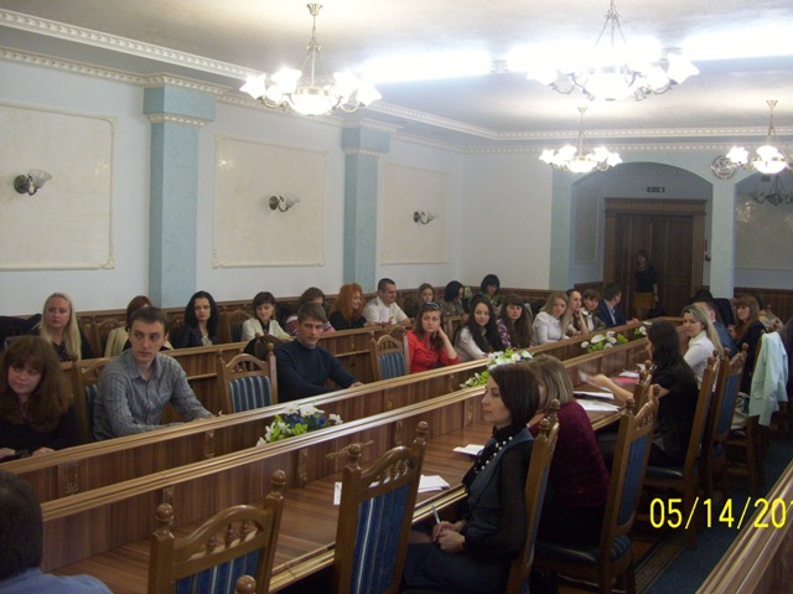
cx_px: 396
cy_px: 297
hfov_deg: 54.0
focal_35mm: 34
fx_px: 778
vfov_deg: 41.7
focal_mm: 5.7
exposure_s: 1/25
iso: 160
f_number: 2.9
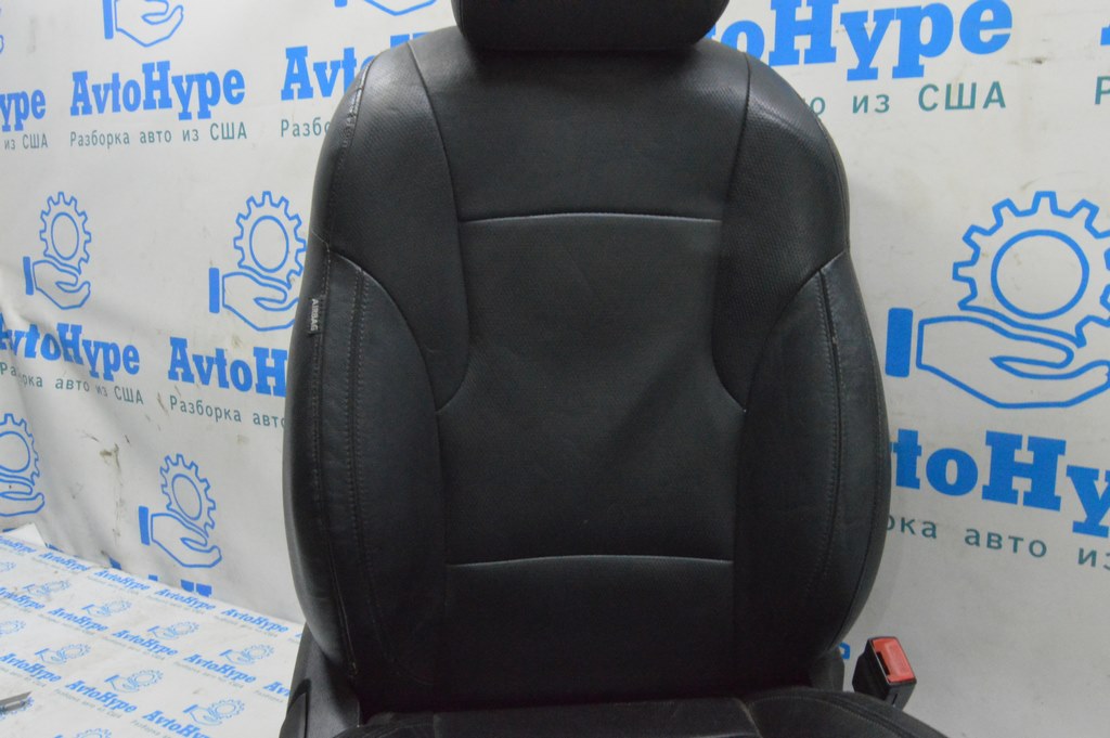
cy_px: 369
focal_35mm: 30
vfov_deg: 43.5
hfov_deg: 62.0
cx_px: 555
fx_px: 924
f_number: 20
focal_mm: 20
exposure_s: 1/15
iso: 6400
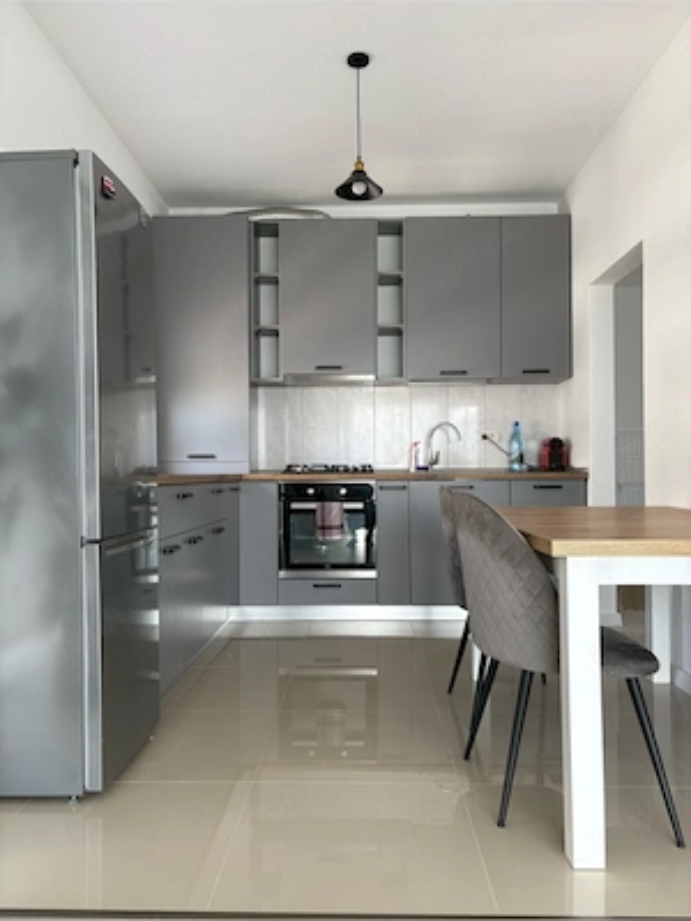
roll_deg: +0.2
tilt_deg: +1.3
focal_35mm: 26
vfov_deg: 67.3
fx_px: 692
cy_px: 460
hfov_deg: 53.1
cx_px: 346
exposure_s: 1/122
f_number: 1.6
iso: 80
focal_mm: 5.96
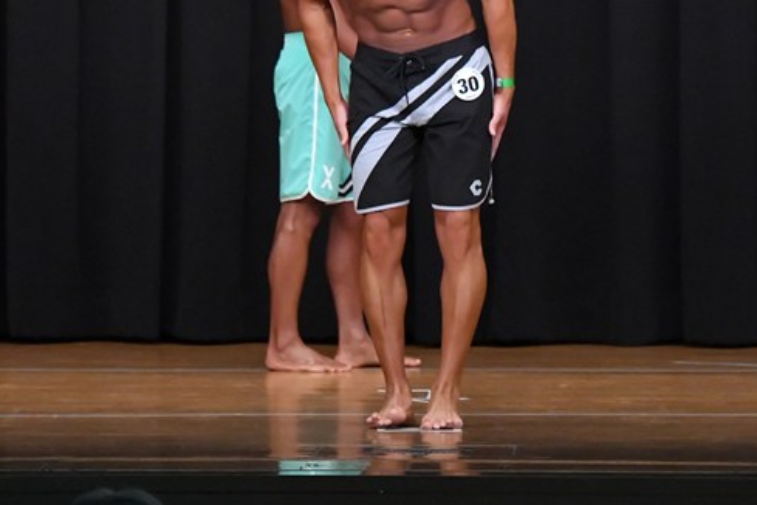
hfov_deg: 5.4
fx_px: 7990
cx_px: 461
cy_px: 152
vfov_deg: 3.6
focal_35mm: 380
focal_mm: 160
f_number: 5.6
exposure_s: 1/400
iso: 8000
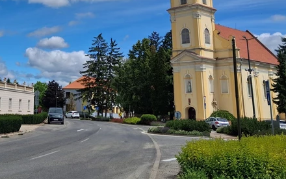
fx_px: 405
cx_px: 40
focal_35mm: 52
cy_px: -1
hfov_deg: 36.9
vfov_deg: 23.8
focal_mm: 4
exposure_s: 1/1159
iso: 20
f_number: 1.8
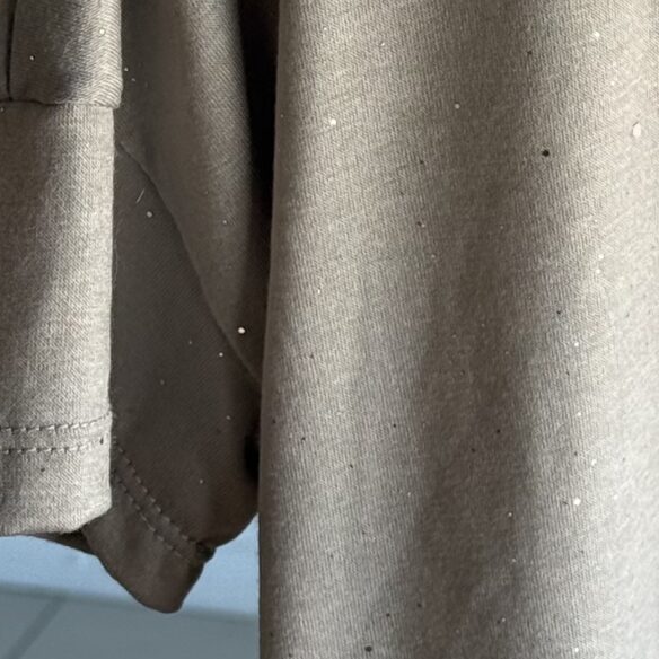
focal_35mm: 186
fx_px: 4006
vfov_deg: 9.4
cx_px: 948
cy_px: 197
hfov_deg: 9.2
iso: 64
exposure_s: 1/164
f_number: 1.78
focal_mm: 6.76
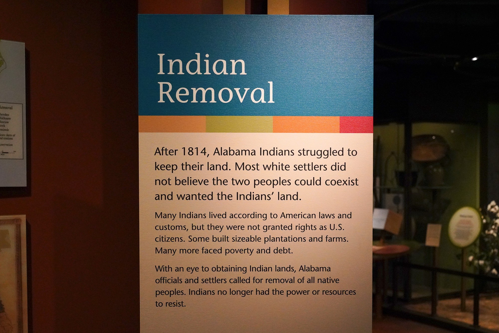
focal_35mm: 40
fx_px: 554
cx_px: 250
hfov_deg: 48.5
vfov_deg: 33.4
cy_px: 166
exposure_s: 1/100
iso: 10000
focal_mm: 40
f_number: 5.6
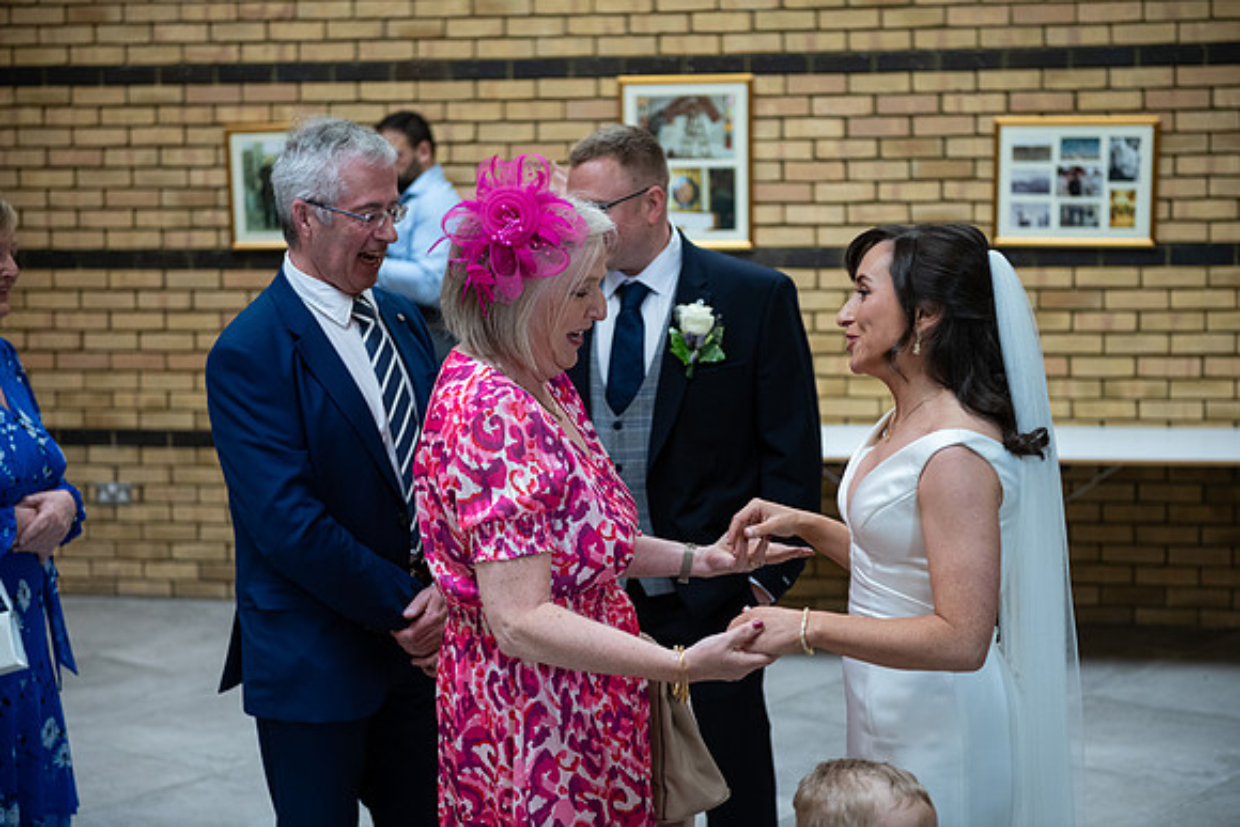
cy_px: 414
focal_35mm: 62
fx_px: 2136
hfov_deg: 32.4
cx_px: 620
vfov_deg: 21.9
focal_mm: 62
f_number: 3.5
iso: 800
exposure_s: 1/160
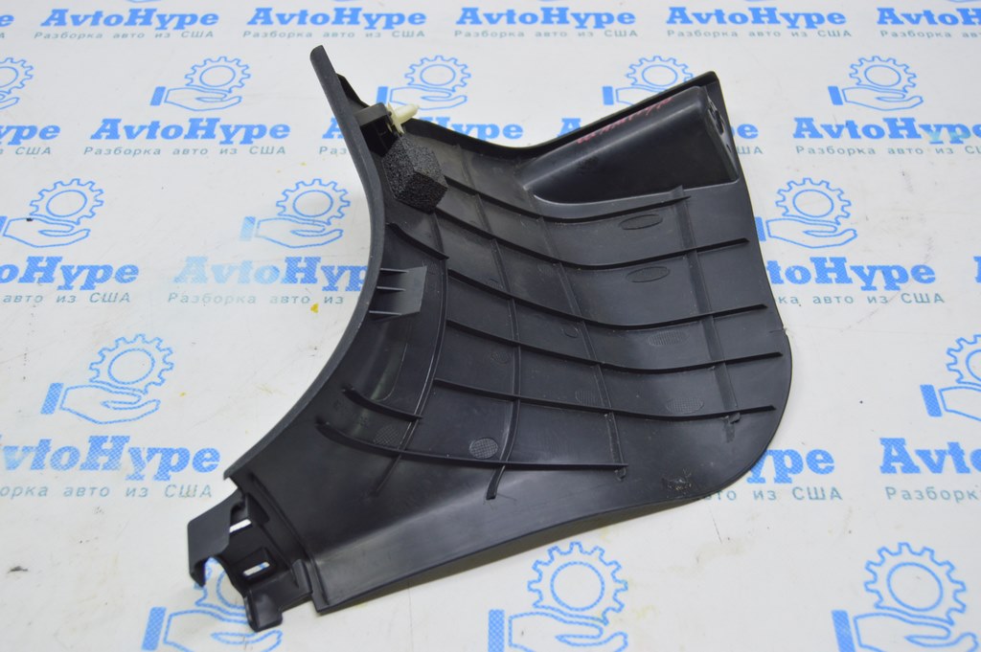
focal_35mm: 39
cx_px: 490
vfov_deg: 34.2
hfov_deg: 49.6
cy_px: 326
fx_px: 1062
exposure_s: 1/20
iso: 400
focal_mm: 26
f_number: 5.6
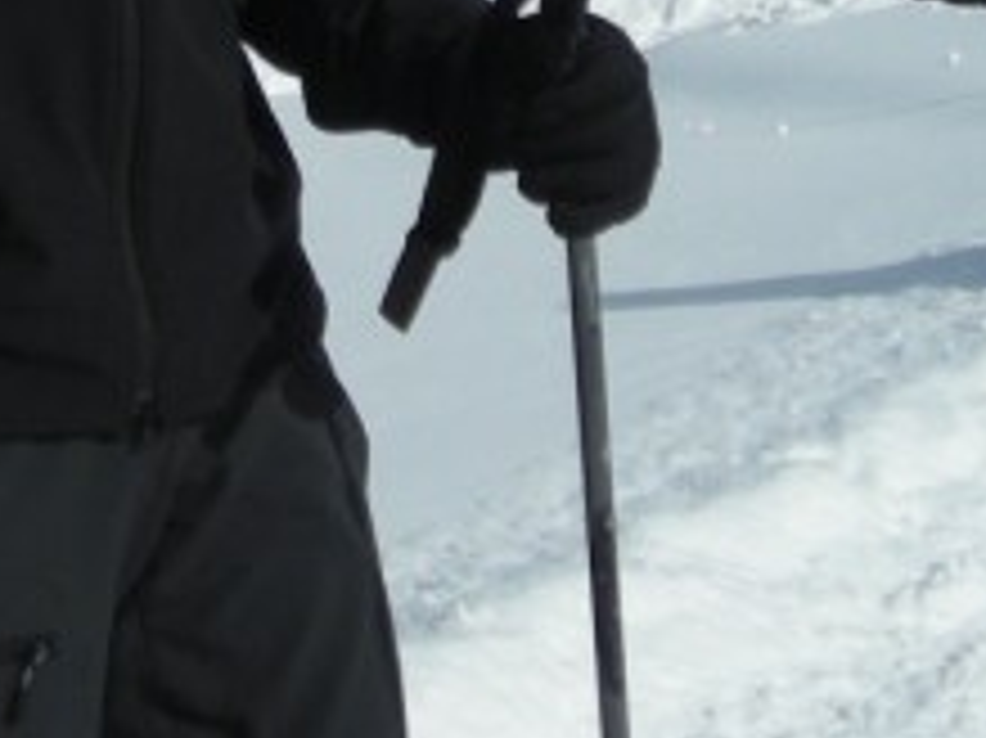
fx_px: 3957
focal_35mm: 139
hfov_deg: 14.1
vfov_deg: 10.2
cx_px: 216
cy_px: -468
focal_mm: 6.3
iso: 50
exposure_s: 1/588
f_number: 6.4
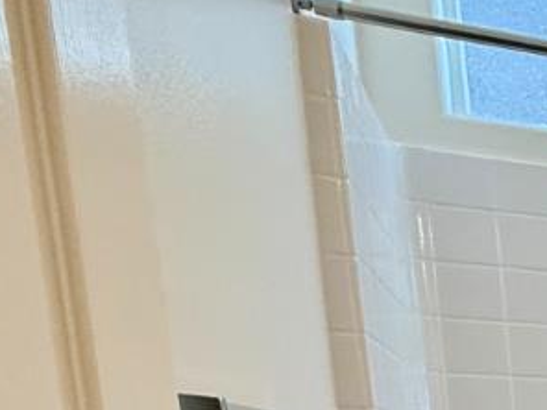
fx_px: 1122
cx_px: 1307
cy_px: 636
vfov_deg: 18.2
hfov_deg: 15.2
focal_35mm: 71
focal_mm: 2.22
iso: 160
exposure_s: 1/120
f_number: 2.2
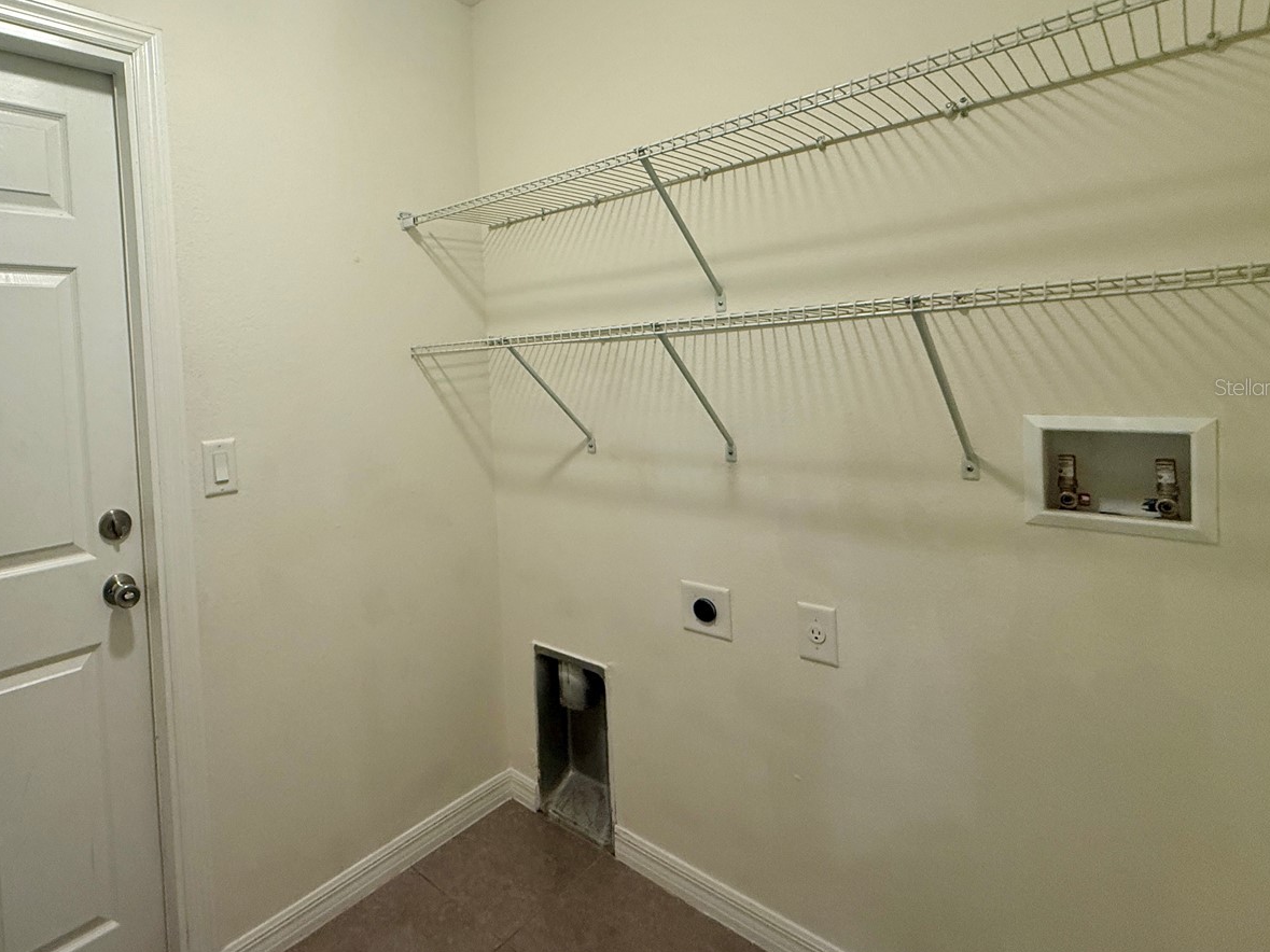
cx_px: 455
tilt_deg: -1.5
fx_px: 697
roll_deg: +2.3
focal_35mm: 19
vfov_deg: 68.1
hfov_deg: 82.6
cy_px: 387
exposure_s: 1/120
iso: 250
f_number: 2.2
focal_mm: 2.22
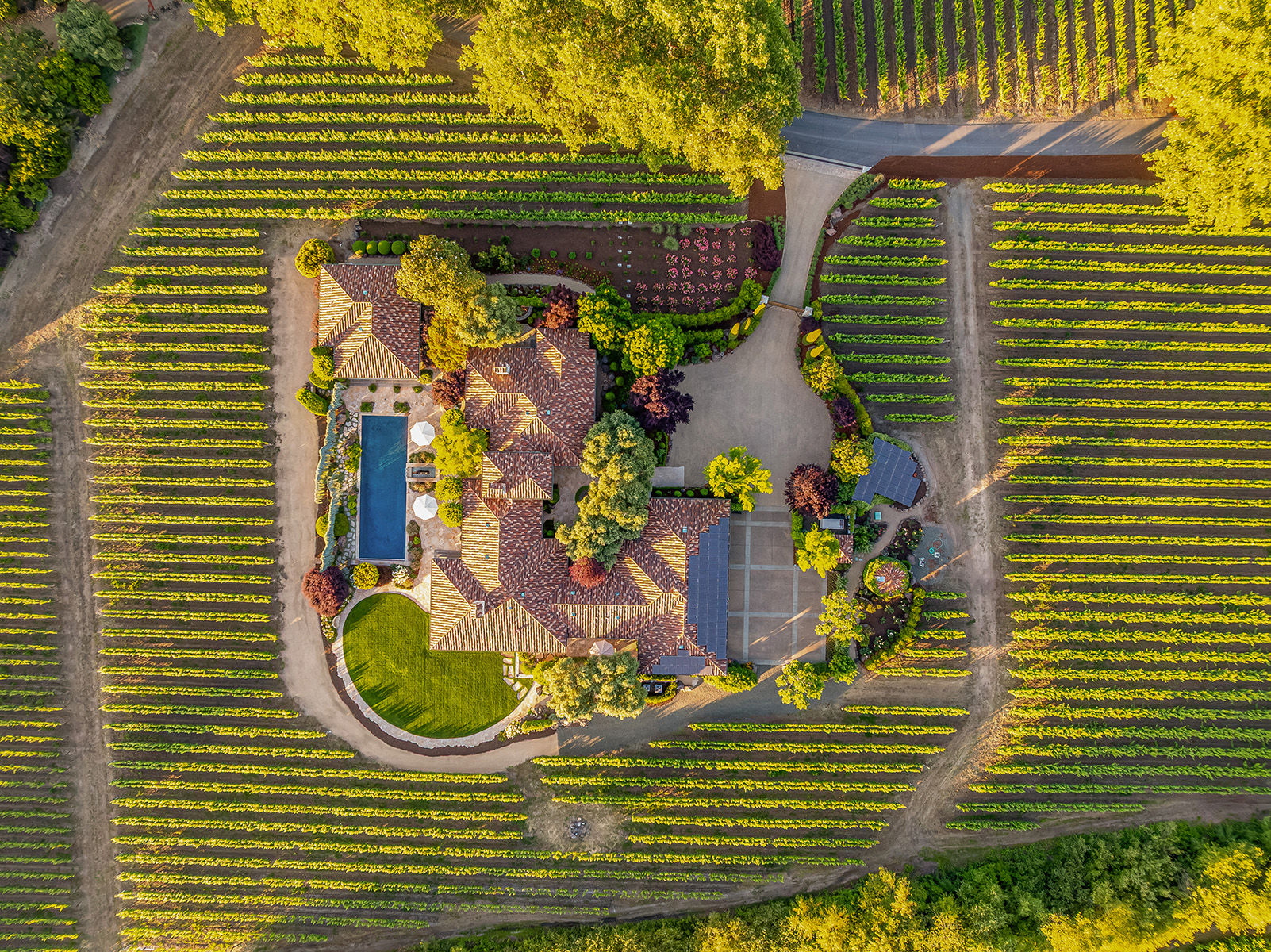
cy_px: 476
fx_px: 881
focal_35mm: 24
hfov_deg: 71.6
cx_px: 636
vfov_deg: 56.8
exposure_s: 1/320
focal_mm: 12.29
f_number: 2.8
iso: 400
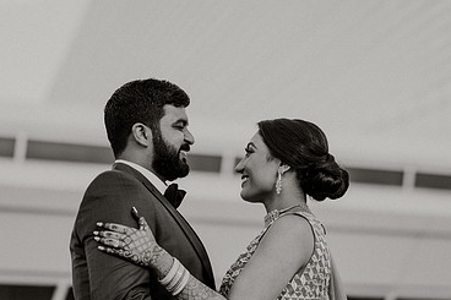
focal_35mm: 134
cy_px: 160
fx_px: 1678
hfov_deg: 15.3
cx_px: 226
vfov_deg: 10.2
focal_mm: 85
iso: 160
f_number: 2
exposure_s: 1/1600
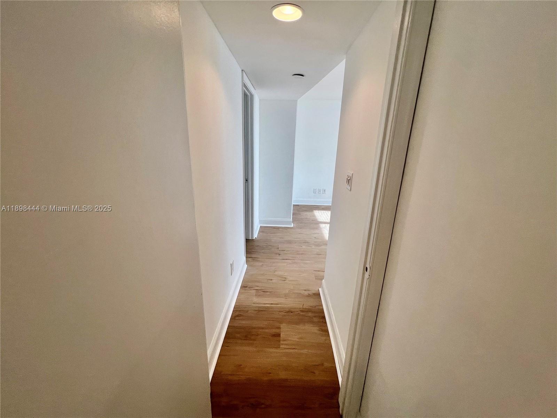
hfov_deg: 106.2
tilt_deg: -13.3
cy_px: 209
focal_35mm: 13
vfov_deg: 89.9
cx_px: 278
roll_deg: -3.5
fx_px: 209
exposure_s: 1/120
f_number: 1.8
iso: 50
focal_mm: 1.57
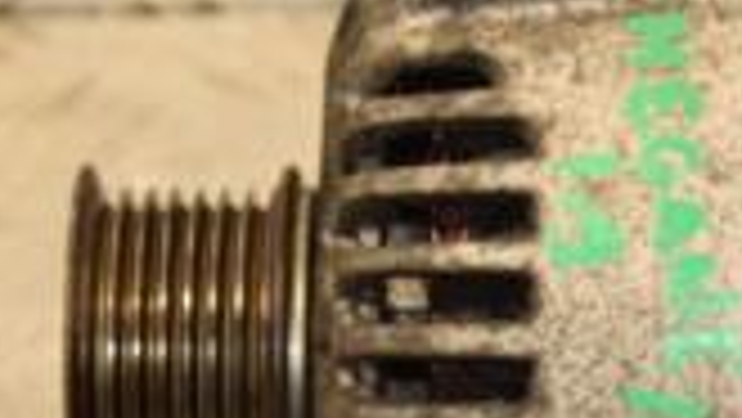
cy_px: 319
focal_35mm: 355
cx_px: 738
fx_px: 6988
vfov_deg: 3.4
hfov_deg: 6.1
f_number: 5.3
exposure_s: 1/125
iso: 800
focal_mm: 62
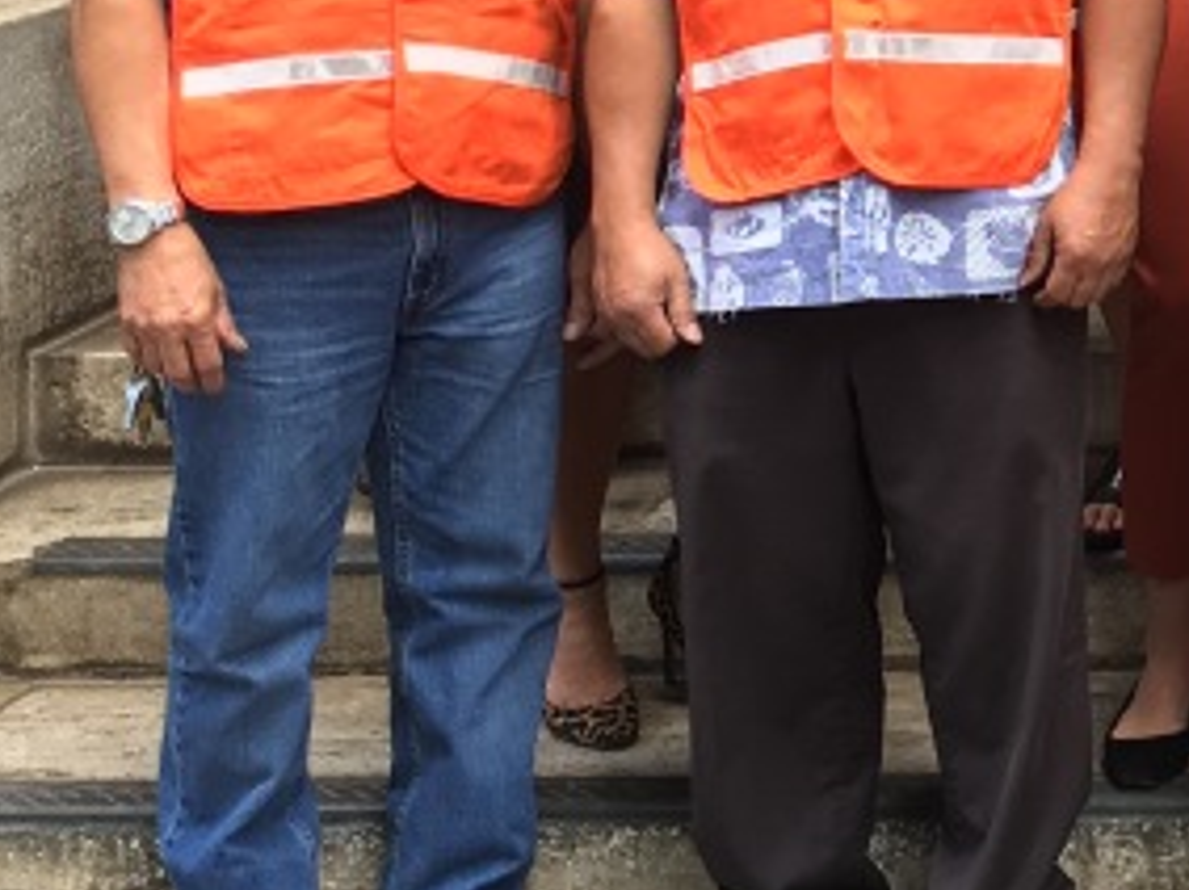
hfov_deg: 16.9
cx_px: 1798
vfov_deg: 13.6
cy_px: -231
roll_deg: +0.2
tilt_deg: -2.6
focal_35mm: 105
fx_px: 3605
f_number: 2.2
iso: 25
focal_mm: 4.15
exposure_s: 1/176
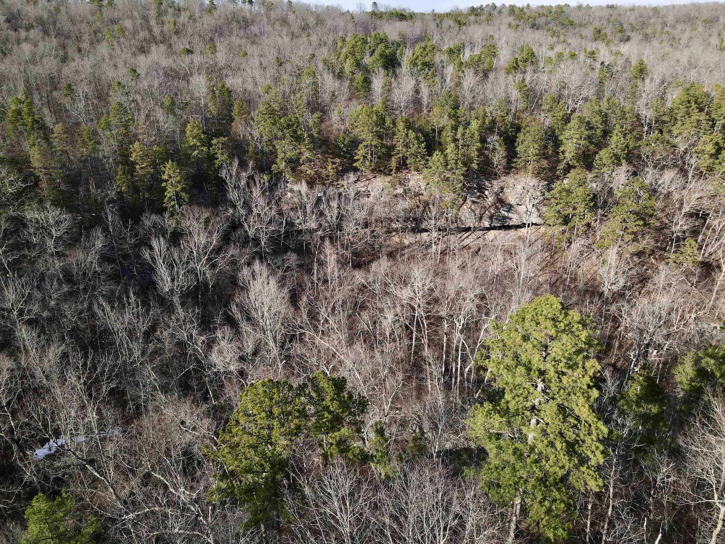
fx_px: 503
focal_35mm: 24
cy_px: 272
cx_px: 362
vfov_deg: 56.8
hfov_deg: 71.6
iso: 220
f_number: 2.8
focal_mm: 4.5
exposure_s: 1/15
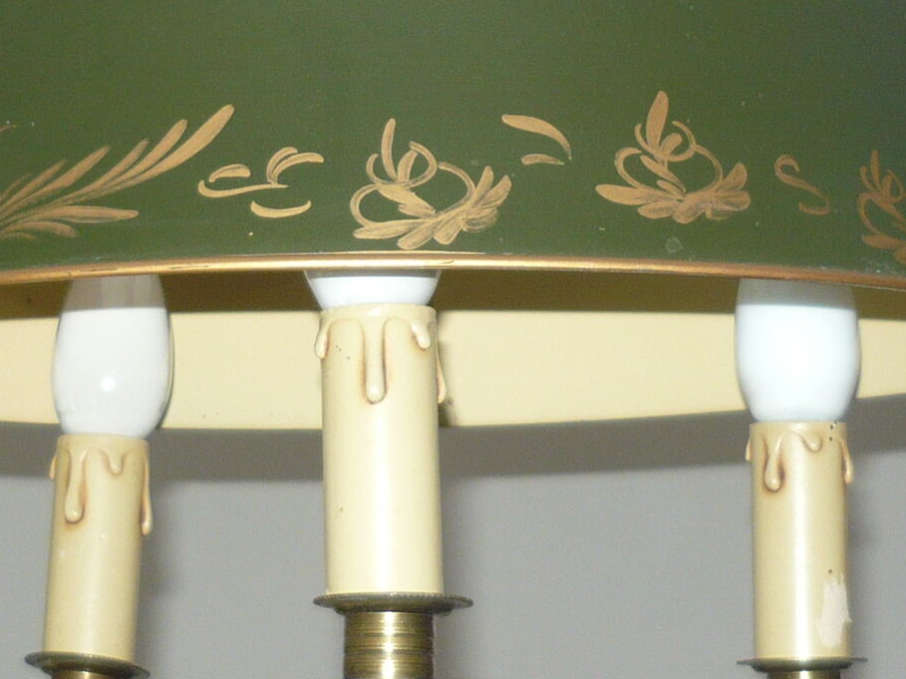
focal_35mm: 124
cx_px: 429
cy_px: 132
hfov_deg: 15.9
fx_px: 3245
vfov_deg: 11.9
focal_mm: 7.2
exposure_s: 1/30
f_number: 3
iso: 125
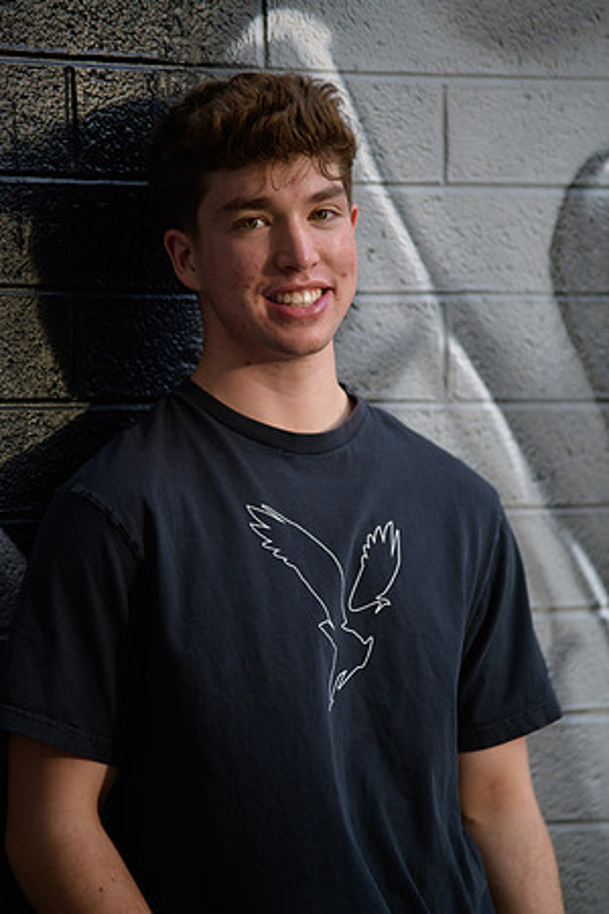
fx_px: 5075
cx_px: 304
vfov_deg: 10.3
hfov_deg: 6.9
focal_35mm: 200
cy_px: 457
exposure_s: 1/2000
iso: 250
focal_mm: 200
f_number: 2.8
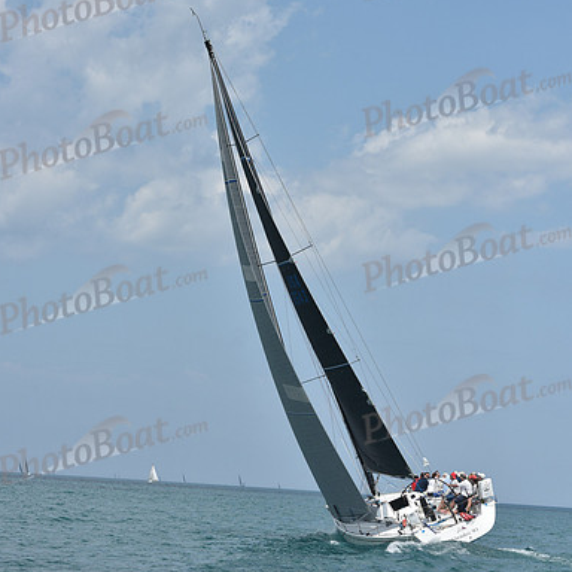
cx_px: 285
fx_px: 2281
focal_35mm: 122
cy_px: 198
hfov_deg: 14.3
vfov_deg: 14.3
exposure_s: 1/1250
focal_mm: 95
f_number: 9
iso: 250
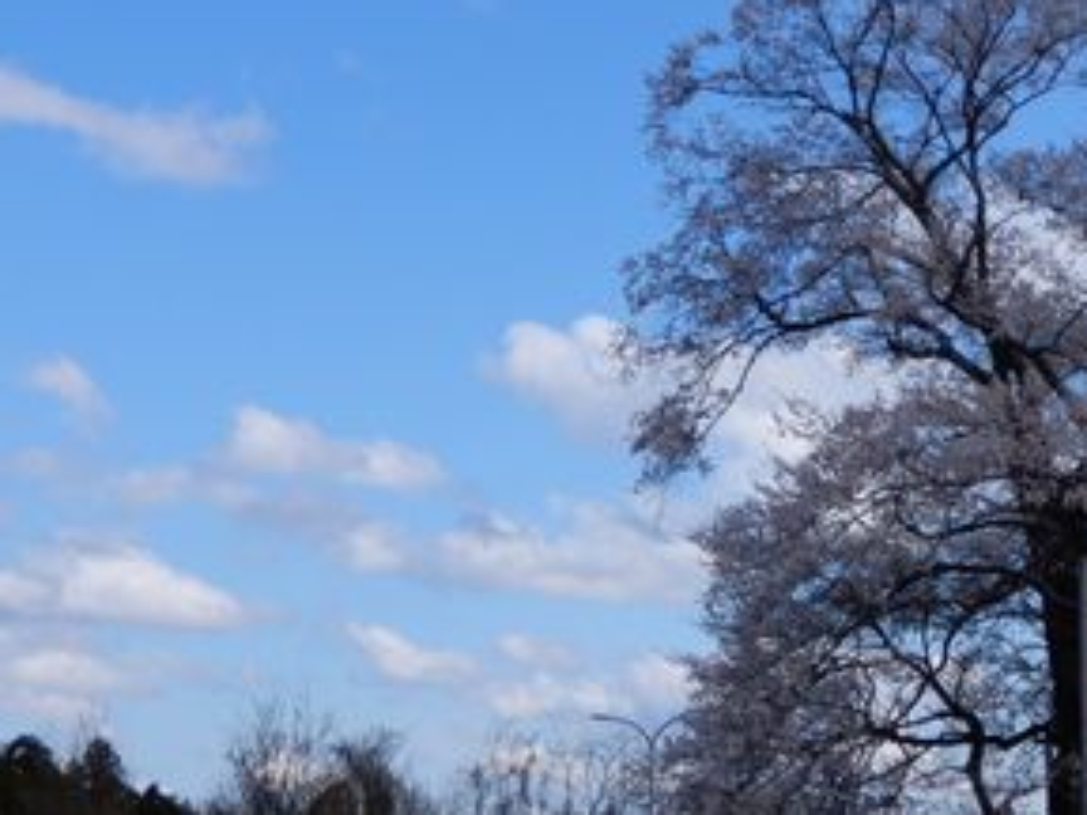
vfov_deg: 14.5
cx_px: 1200
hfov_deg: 18.5
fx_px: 3203
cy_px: 526
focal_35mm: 102
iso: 80
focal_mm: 7.5
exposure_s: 1/800
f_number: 4
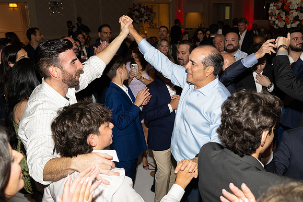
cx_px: 184
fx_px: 317
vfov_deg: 35.4
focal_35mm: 38
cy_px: 101
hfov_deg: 50.7
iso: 800
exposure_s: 1/100
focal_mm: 31
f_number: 5.6
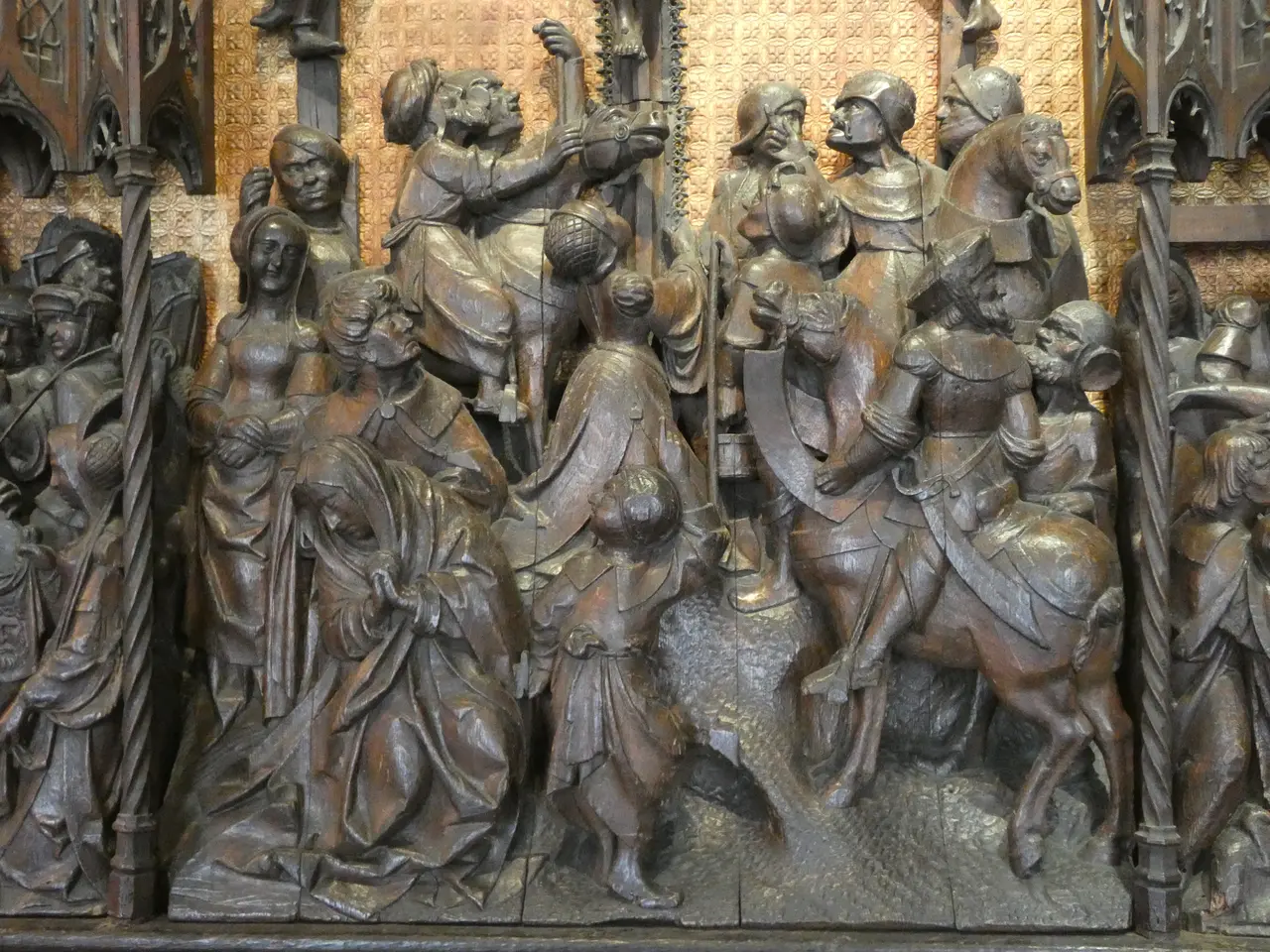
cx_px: 635
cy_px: 476
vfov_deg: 37.7
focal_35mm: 38
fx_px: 1394
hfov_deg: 49.0
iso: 1600
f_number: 3.5
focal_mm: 6.8
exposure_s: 1/20
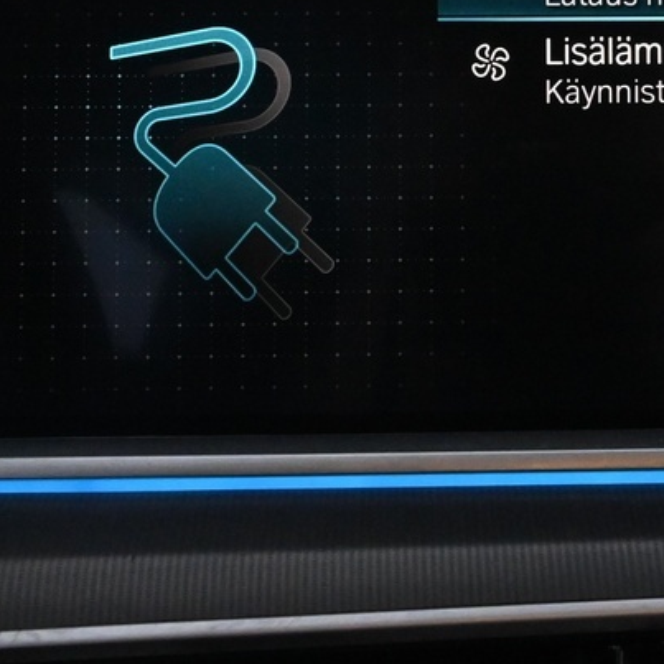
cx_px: 620
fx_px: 1780
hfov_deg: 20.6
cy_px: 107
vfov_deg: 20.8
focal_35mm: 82
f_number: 5.6
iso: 4000
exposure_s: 1/125
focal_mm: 16
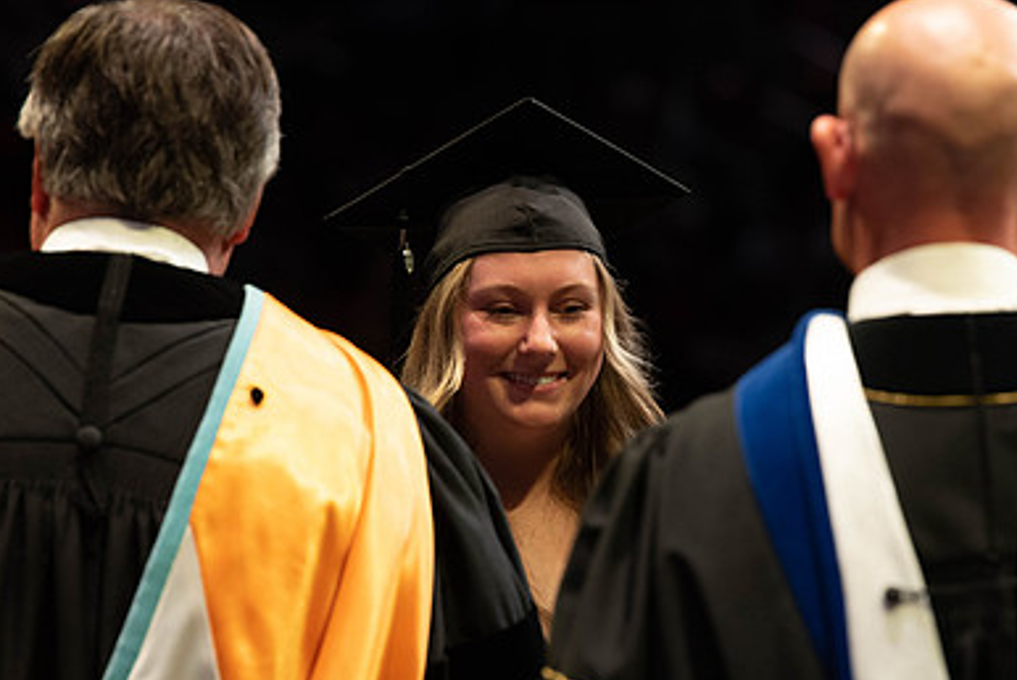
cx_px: 688
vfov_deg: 4.7
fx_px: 8283
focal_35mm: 293
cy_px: 357
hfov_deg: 7.0
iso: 1600
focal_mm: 195
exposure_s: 1/320
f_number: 4.5
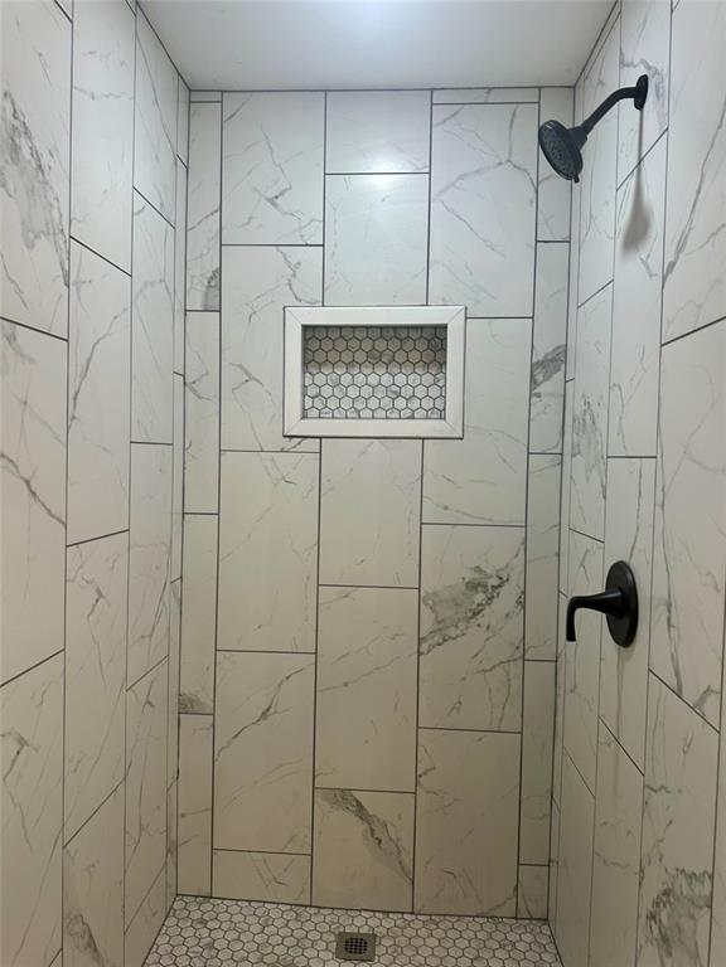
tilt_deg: -0.8
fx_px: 671
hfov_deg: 56.8
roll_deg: -1.8
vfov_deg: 71.6
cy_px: 484
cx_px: 363
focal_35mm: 24
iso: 100
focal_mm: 6.86
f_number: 1.78
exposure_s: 1/120
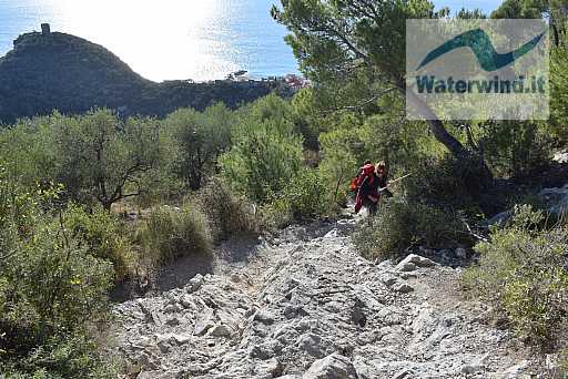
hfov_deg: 61.9
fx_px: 474
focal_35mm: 30
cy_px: 190
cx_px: 284
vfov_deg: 43.7
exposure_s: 1/400
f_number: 10
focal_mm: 20
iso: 200
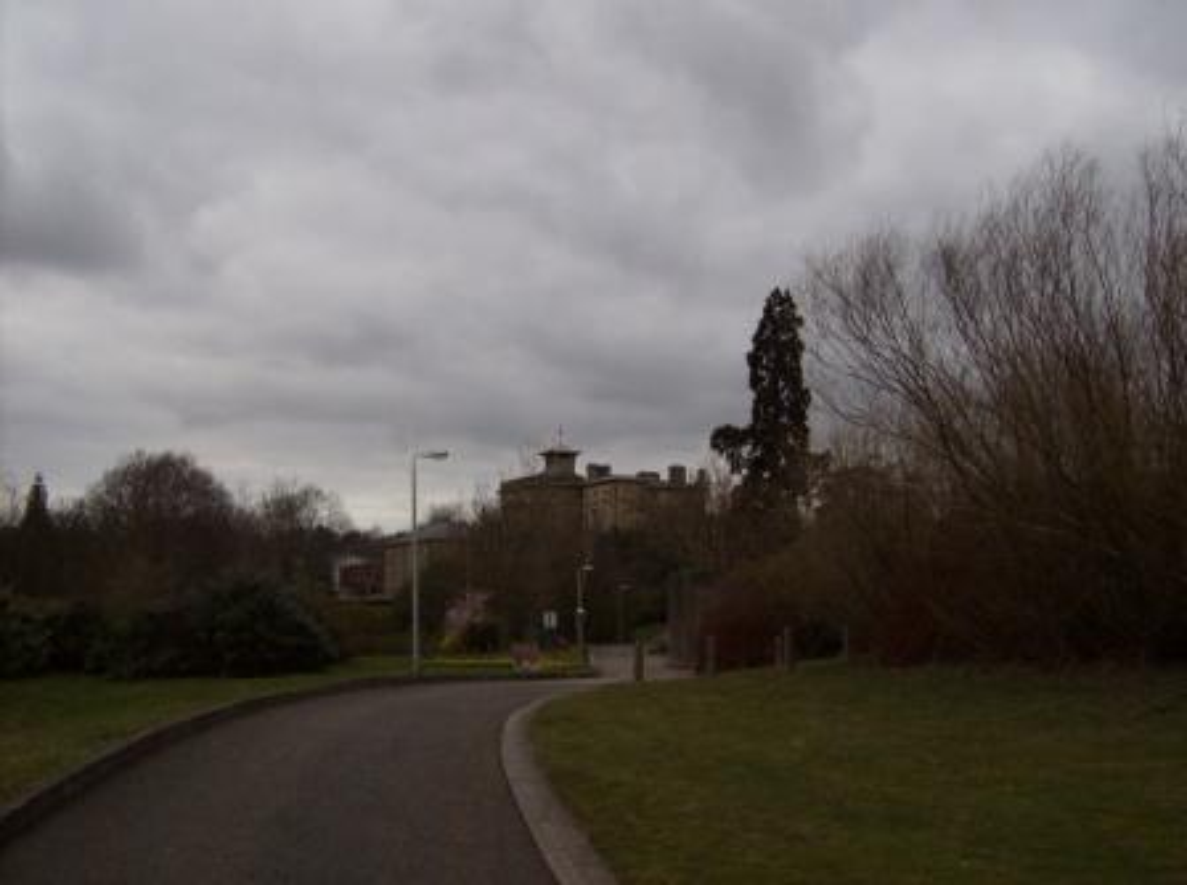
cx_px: 594
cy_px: 442
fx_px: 1232
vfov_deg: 39.5
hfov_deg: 51.5
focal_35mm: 36
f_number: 4.7
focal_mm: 6
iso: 100
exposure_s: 1/269
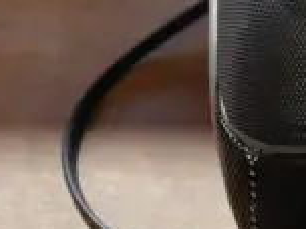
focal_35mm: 215
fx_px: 1901
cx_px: 876
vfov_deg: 6.9
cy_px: 113
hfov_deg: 8.1
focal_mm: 16
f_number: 3.6
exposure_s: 1/60
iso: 400
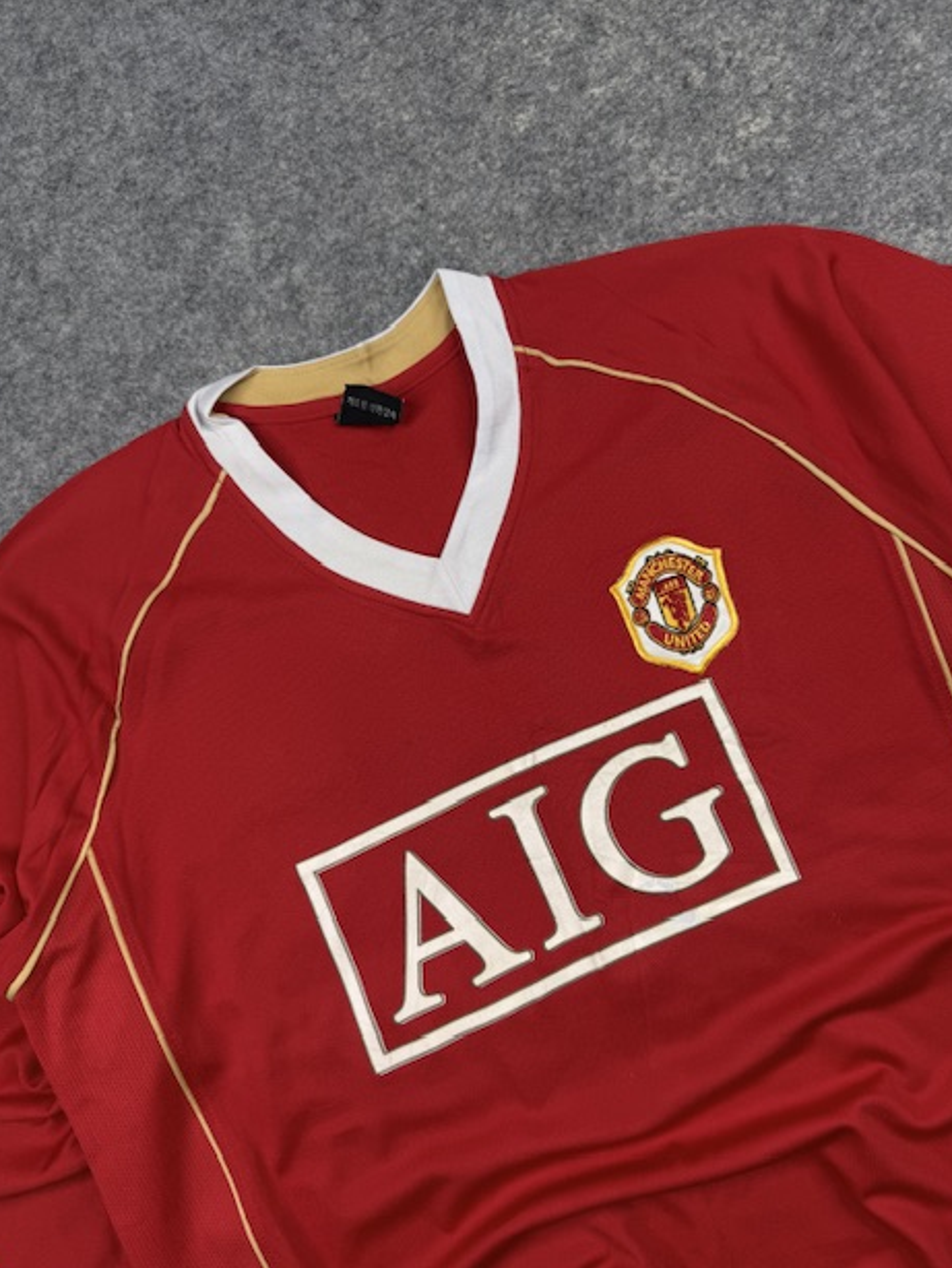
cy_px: 640
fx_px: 916
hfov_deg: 54.9
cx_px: 481
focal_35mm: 25
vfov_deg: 69.4
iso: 64
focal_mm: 6.76
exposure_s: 1/177
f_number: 1.78
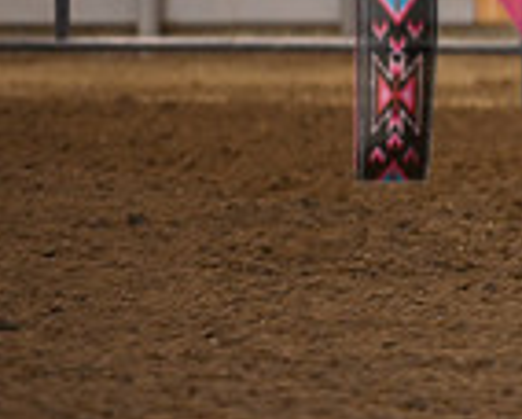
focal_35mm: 766
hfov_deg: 2.5
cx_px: 1033
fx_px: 11850
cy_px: -86
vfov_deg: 2.0
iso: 1600
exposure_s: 1/250
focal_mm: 200
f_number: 2.8
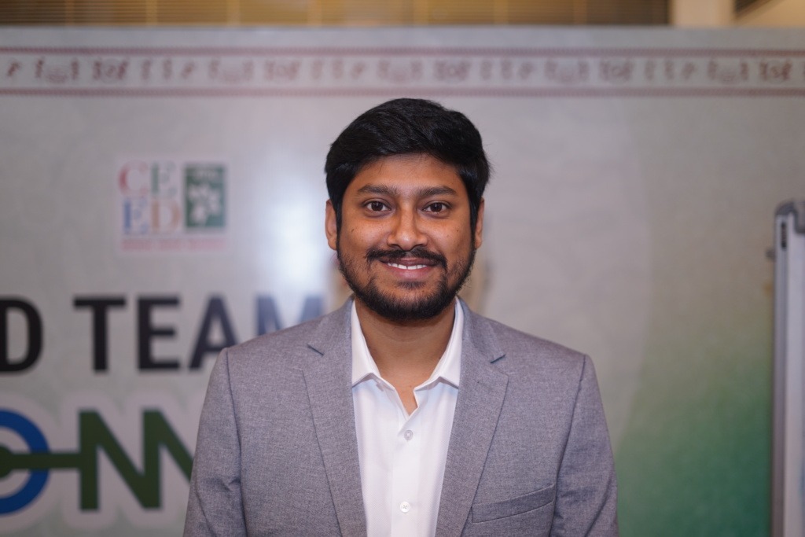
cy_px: 268
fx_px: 1118
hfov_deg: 39.6
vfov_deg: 27.0
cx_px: 402
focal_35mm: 50
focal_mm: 50
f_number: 1.8
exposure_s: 1/125
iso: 250
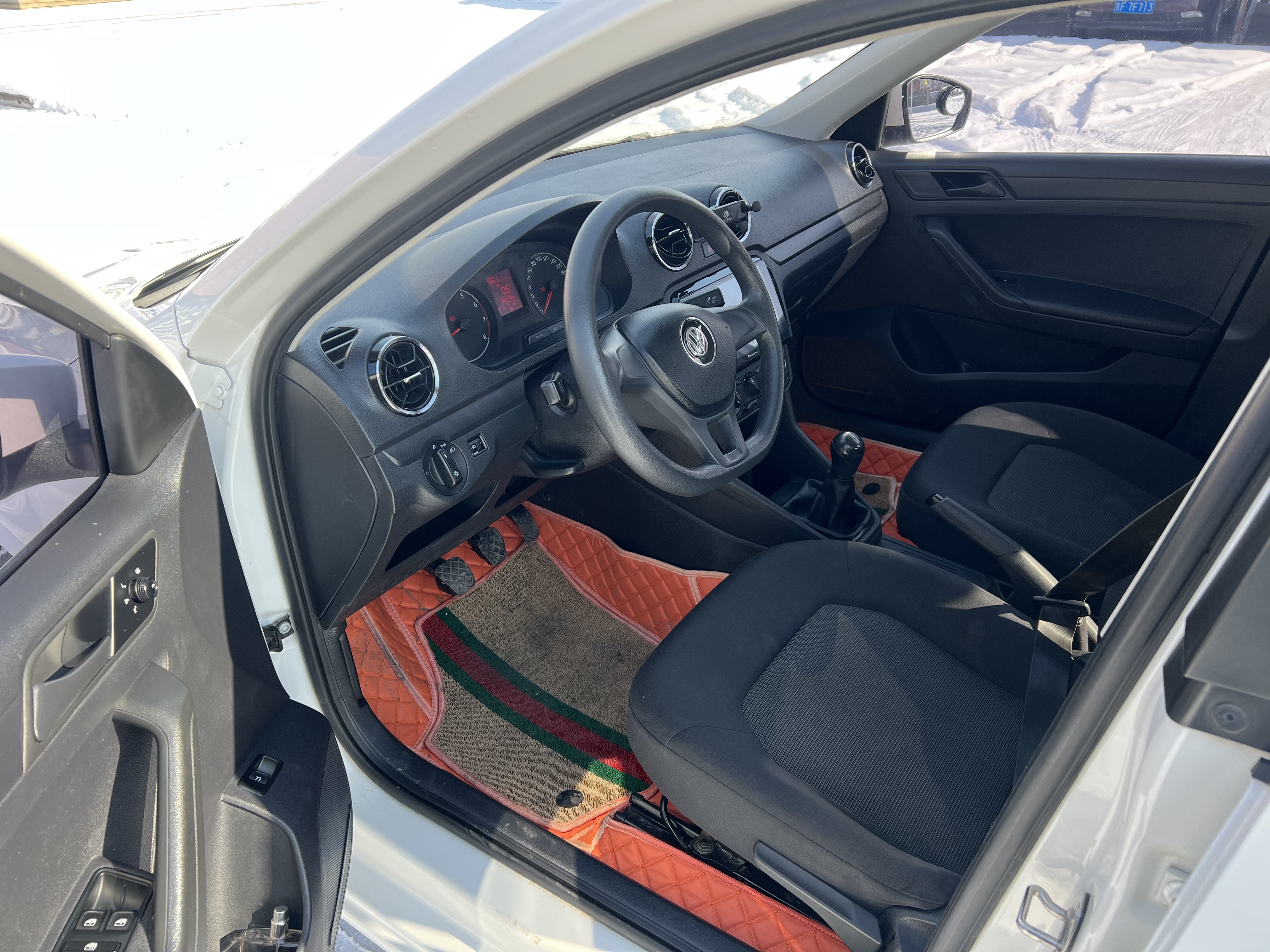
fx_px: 954
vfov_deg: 53.1
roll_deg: +2.5
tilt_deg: -28.7
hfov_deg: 67.3
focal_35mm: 26
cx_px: 635
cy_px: 476
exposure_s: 1/502
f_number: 1.5
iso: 50
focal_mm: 5.7
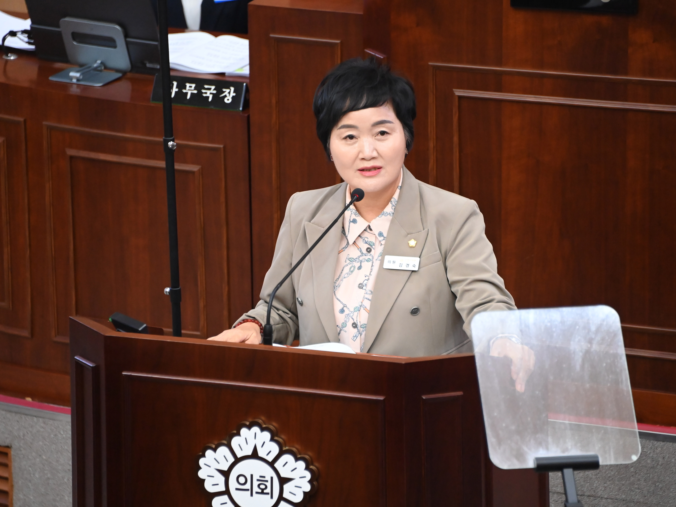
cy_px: 253
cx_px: 359
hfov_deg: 6.1
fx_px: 6346
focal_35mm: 325
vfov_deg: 4.6
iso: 8000
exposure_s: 1/200
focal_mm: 300
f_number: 5.6
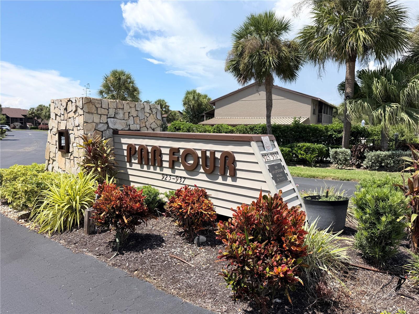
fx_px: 291
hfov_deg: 71.6
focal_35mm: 24
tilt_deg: -6.0
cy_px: 157
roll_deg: -0.7
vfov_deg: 56.8
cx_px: 210
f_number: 1.78
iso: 80
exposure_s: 1/4405
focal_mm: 6.76
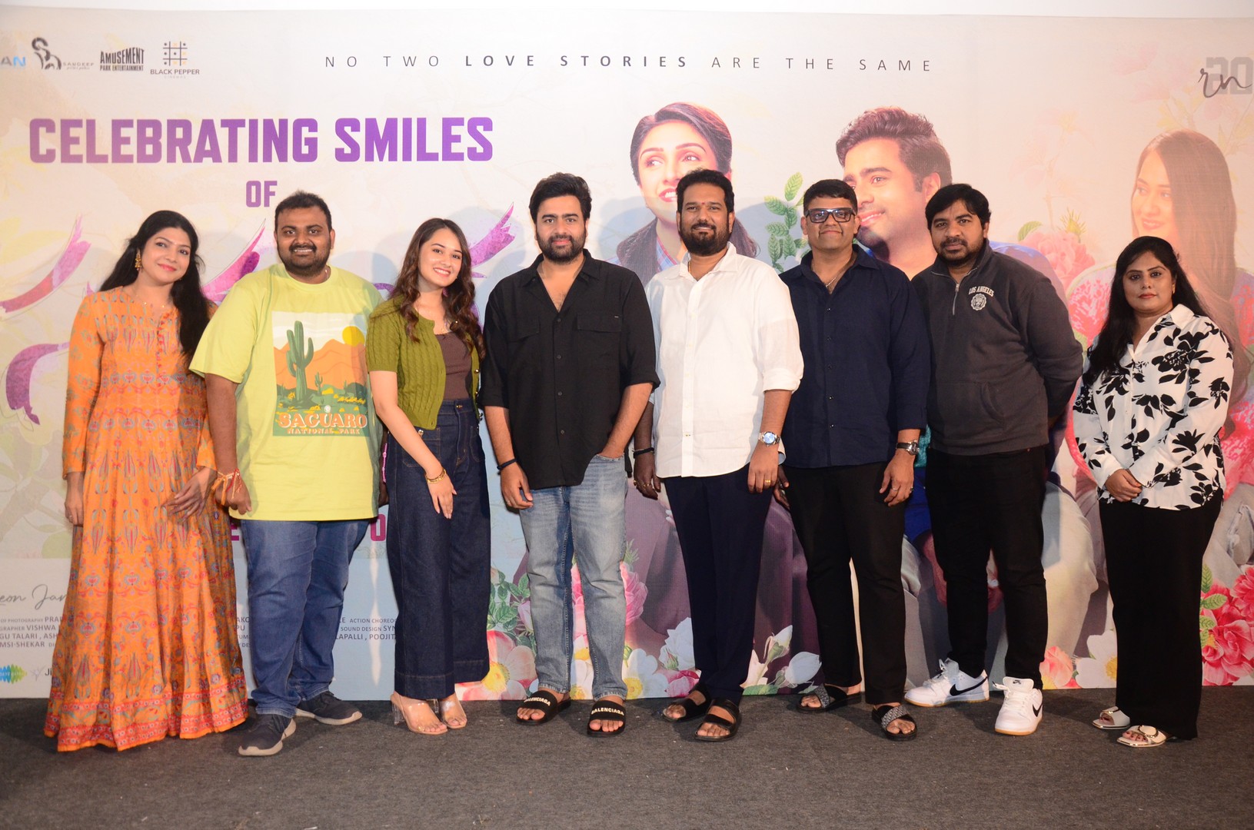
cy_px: 415
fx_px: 2086
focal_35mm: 60
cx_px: 627
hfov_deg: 33.5
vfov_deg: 22.5
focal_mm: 40
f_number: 4.5
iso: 1600
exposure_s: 1/125
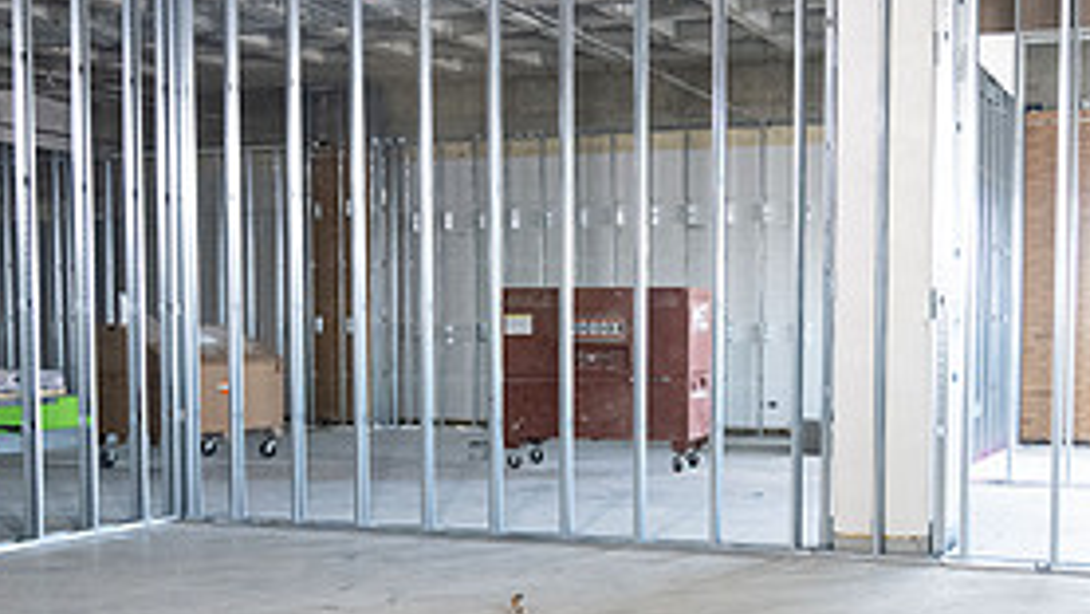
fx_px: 1561
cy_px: 435
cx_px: 612
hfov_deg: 38.4
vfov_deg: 22.1
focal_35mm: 54
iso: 4000
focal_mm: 24
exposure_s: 1/160
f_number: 4
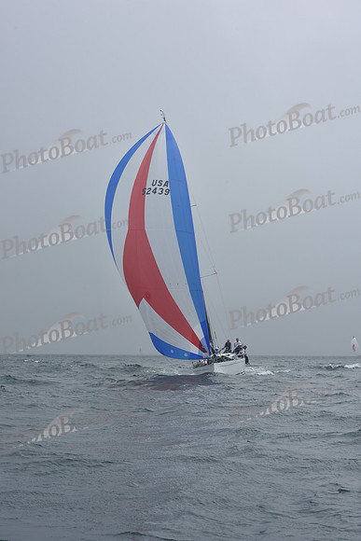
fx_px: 1052
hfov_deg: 19.5
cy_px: 270
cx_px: 180
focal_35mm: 70
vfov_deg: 28.8
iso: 250
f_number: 11
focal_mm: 70
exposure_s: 1/800
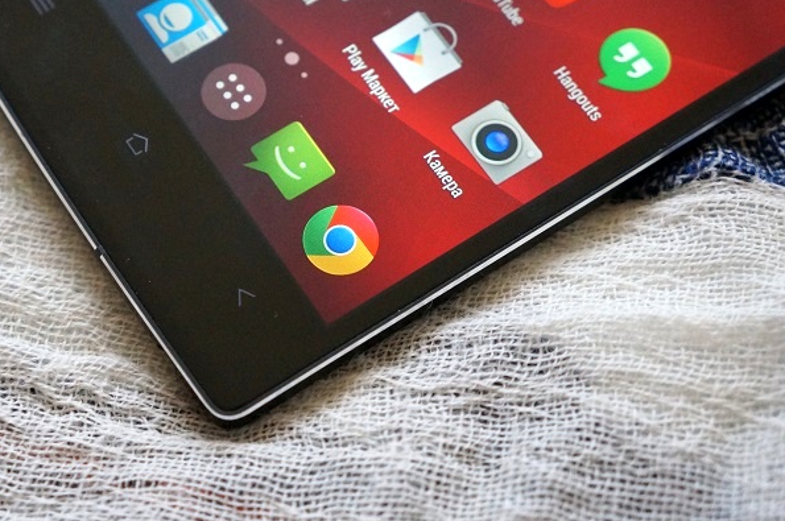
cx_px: 284
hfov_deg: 28.0
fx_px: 1568
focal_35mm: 72
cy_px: 214
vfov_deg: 18.9
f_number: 4.5
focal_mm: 34
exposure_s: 1/160
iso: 2500
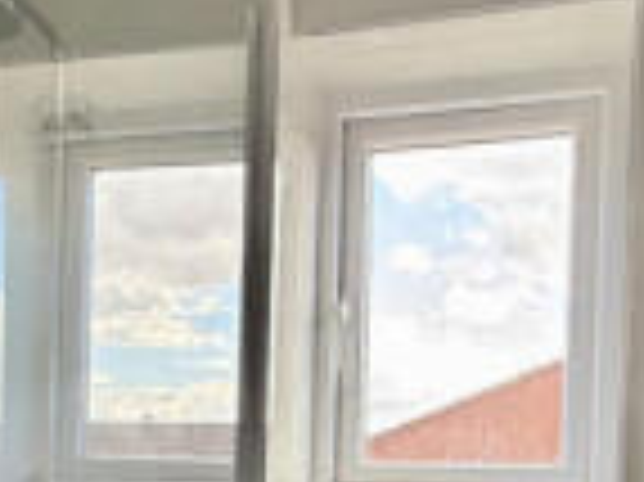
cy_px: 538
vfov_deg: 23.9
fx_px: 1060
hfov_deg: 33.5
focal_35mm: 57
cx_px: 209
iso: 100
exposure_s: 1/99
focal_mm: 2.22
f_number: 2.2
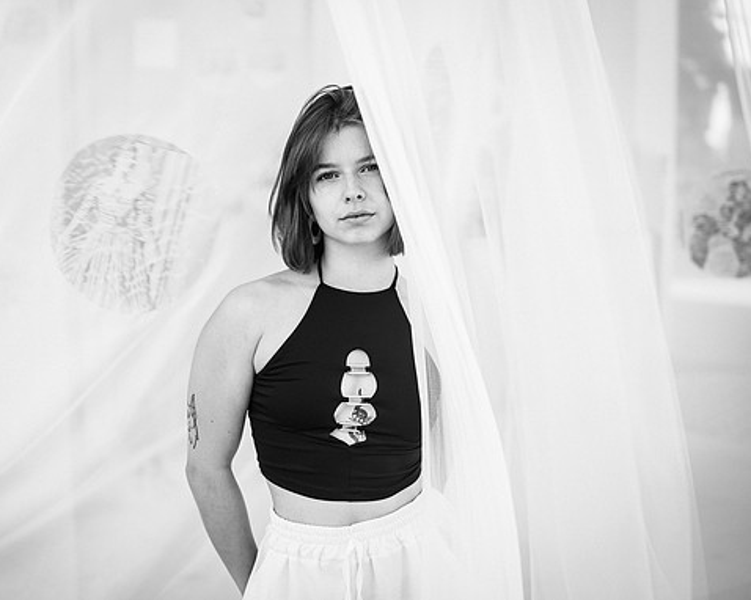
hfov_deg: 32.9
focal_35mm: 57
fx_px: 1266
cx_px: 306
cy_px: 299
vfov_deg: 26.7
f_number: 2
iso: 100
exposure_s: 1/30
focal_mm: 50
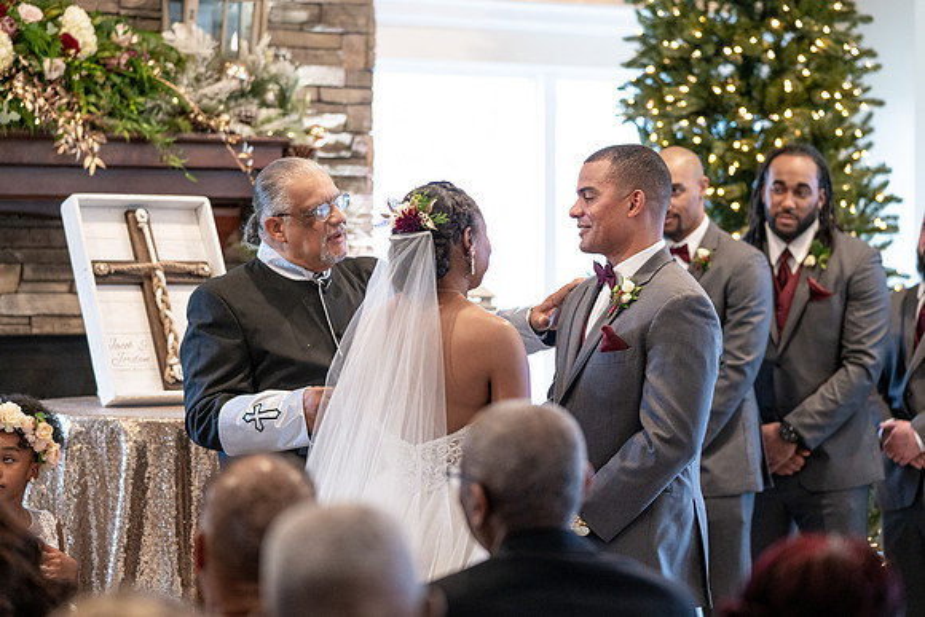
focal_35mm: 107
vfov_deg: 12.8
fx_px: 2749
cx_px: 471
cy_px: 303
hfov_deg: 19.1
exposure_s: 1/100
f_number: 2.8
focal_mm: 99
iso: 2000
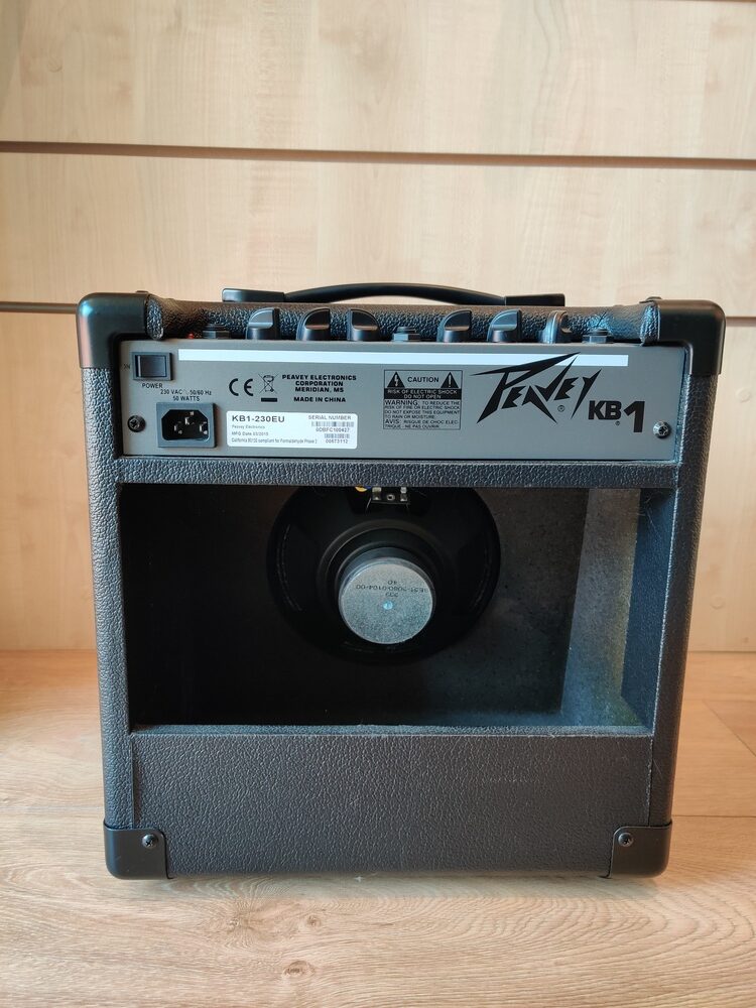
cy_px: 504
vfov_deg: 65.3
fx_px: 786
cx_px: 378
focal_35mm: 27
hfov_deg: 51.4
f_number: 1.65
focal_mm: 4.75
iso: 400
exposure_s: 1/50
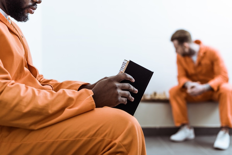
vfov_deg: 27.0
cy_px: 78
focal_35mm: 50
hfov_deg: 39.6
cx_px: 116
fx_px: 322
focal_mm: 50
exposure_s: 1/200
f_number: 2.8
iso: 250
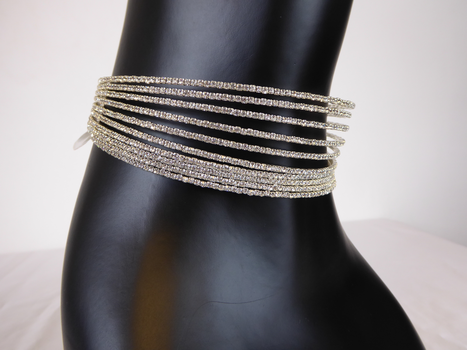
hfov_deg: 61.7
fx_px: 391
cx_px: 234
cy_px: 175
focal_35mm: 29
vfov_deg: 48.2
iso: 160
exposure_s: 1/60
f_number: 3.5
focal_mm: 5
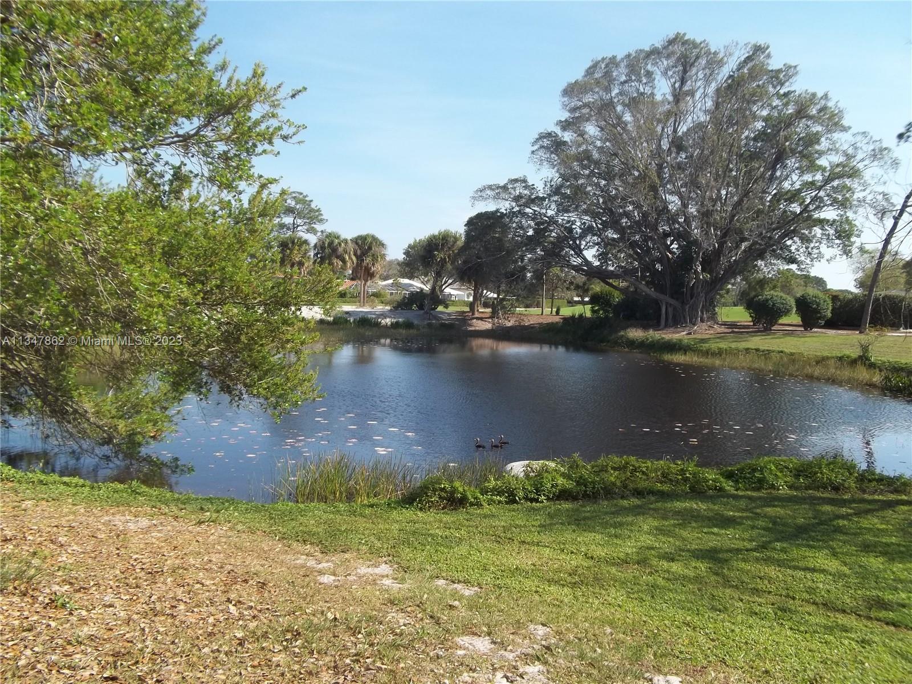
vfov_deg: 44.2
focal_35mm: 32
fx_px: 843
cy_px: 342
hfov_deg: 56.8
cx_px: 456
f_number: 8.8
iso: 64
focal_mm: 5.7
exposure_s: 1/100
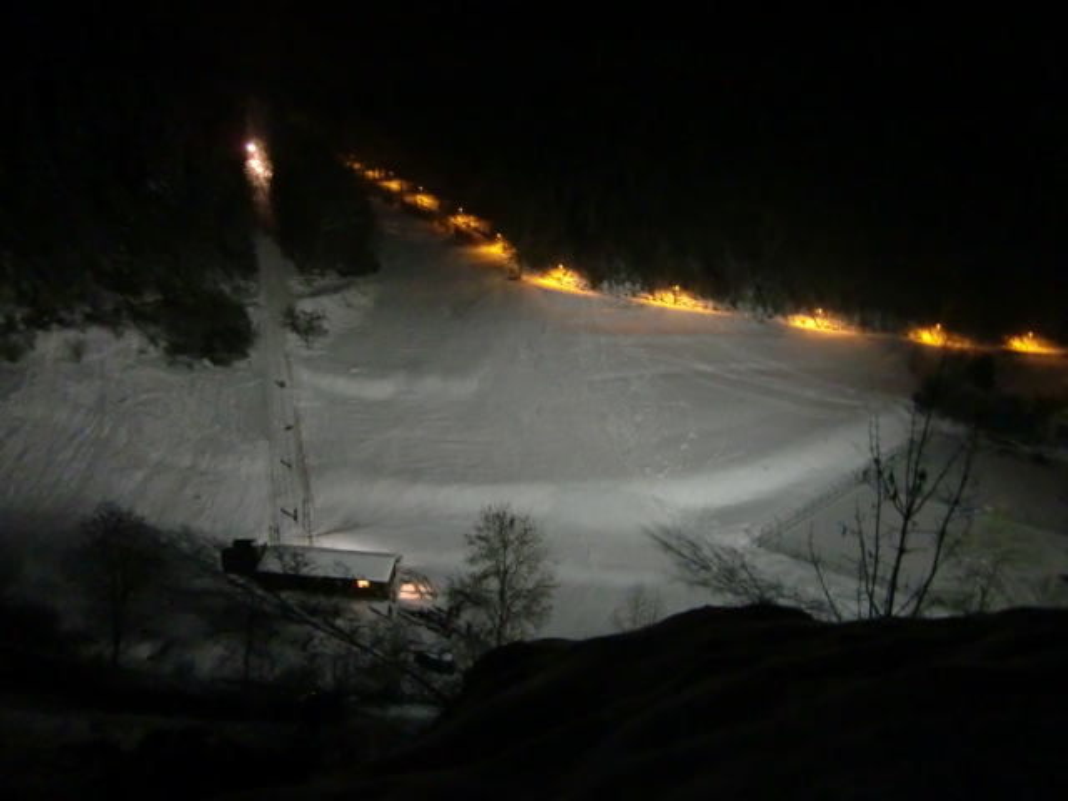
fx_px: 864
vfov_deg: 49.7
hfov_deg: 63.4
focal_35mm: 28
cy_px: 400
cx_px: 534
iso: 800
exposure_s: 1/4
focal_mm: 4.9
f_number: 2.6
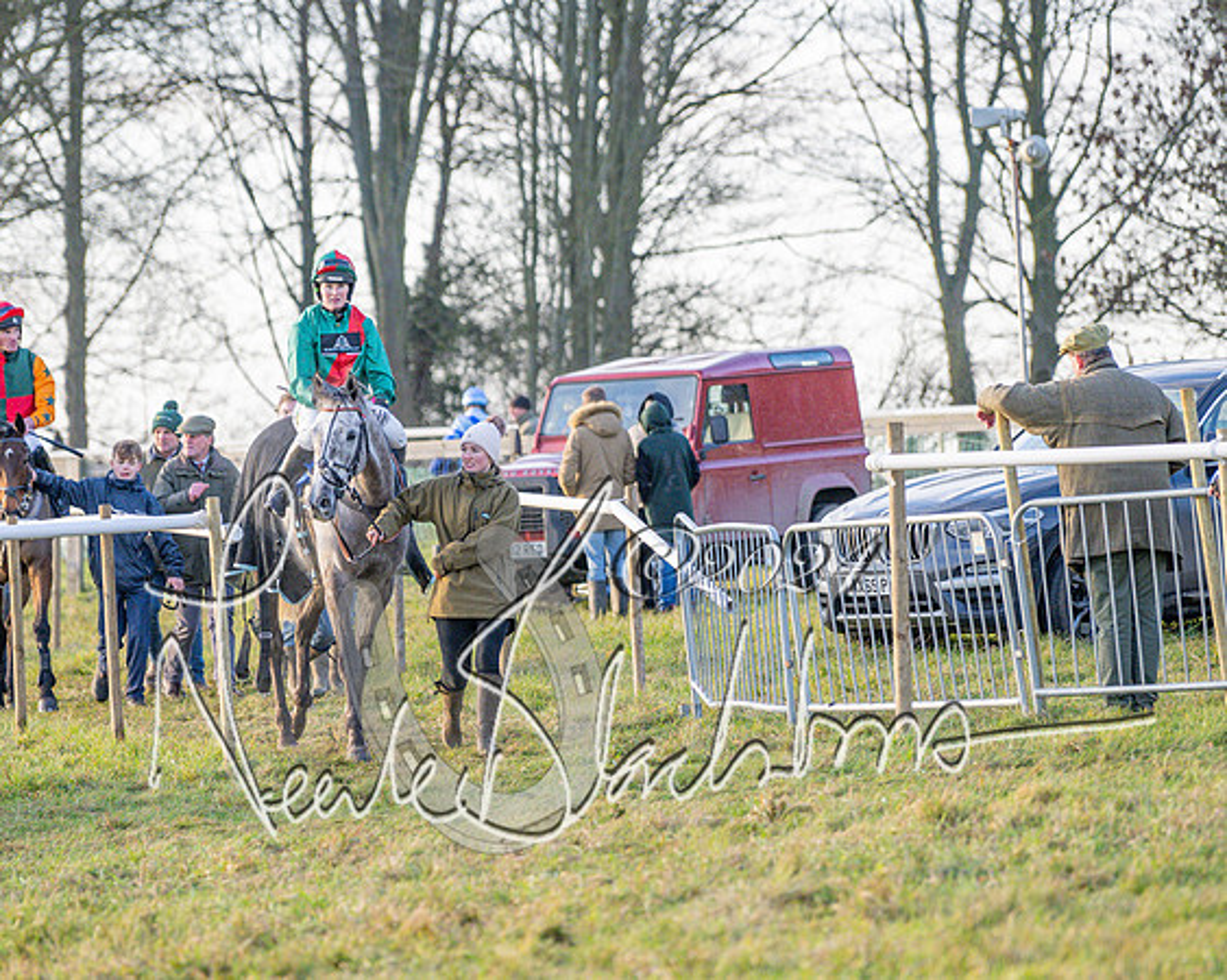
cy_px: 489
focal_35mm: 254
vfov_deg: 6.1
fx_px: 9219
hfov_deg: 7.6
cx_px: 489
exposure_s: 1/2000
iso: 800
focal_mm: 150
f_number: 2.8
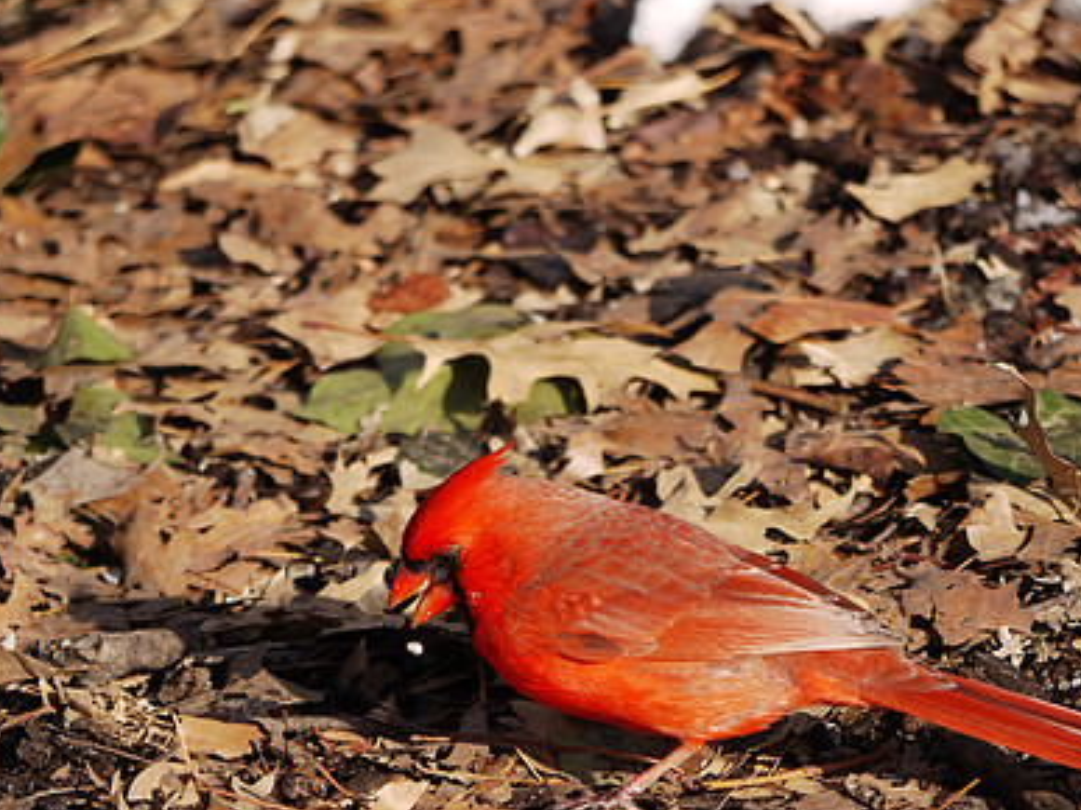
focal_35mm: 615
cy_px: 571
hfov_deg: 3.2
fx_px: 19199
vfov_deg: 2.4
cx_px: 612
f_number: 5
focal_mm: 205
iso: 100
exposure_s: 1/400
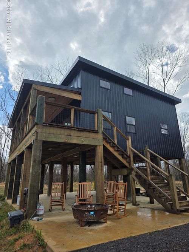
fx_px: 167
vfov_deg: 73.9
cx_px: 94
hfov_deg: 58.9
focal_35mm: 23
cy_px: 126
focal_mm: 6.3
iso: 80
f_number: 1.7
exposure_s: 1/7333
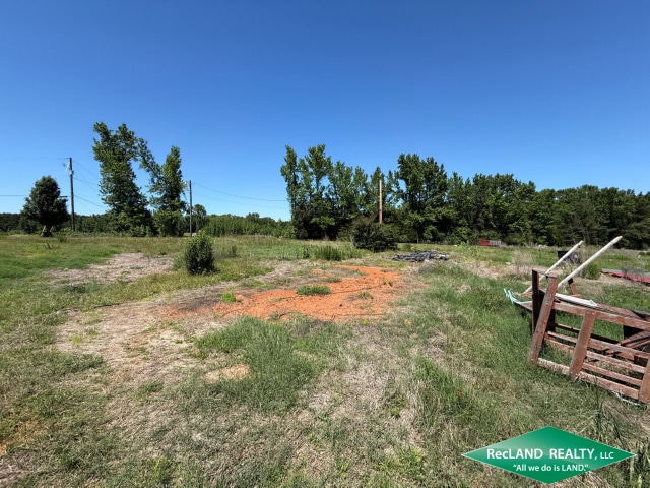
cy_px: 244
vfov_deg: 85.7
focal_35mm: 14
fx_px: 263
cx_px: 325
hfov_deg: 102.1
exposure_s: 1/1497
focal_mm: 2.22
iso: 50
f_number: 2.2
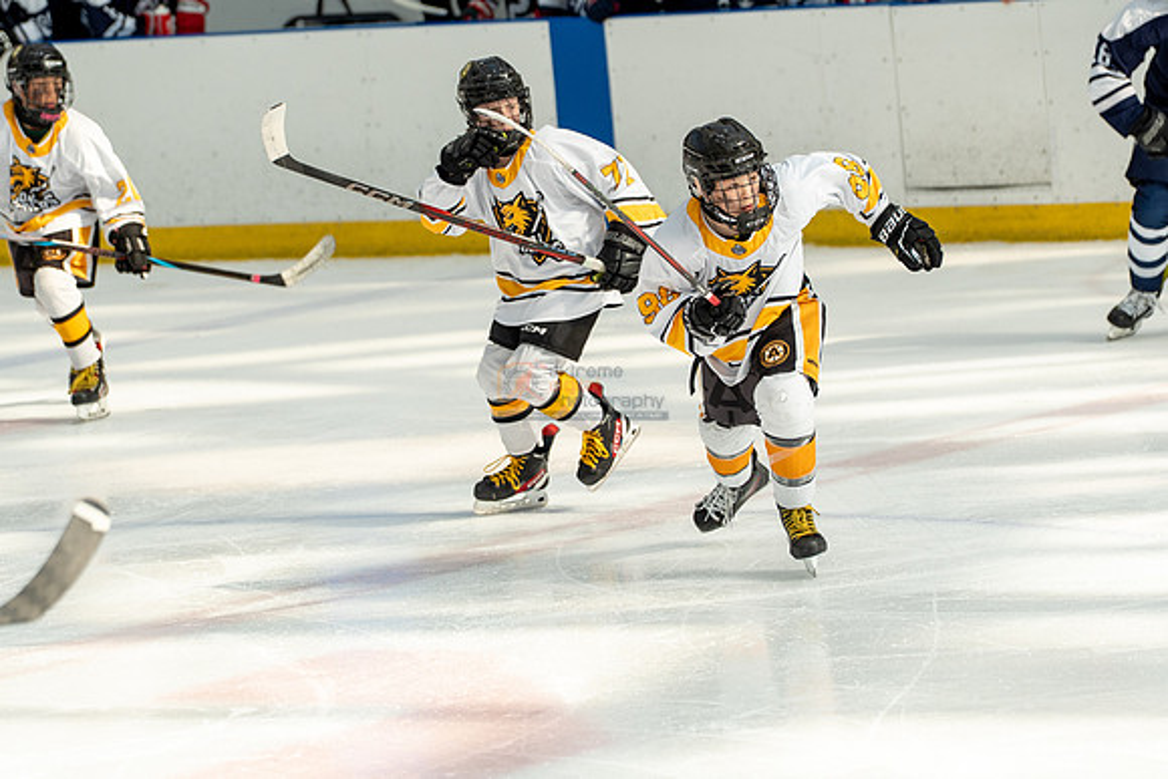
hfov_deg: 9.1
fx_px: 7301
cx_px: 584
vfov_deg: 6.1
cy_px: 390
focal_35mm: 225
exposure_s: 1/1600
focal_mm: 150
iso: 800
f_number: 3.5
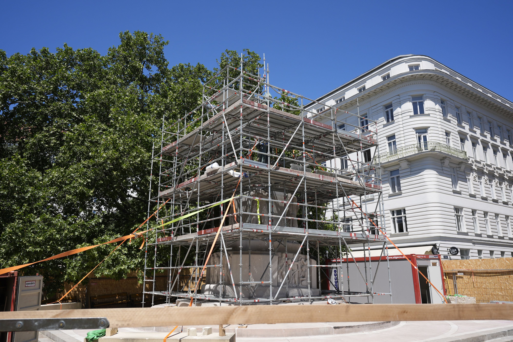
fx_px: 385
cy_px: 171
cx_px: 256
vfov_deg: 47.9
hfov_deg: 67.4
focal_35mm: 27
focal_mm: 27
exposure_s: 1/1600
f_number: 5.6
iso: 320
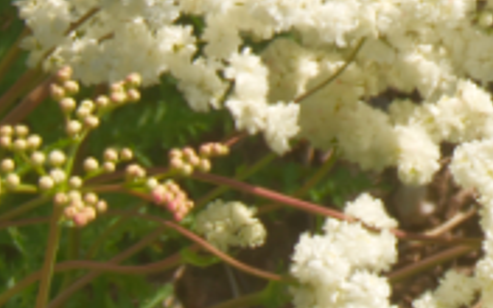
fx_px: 6987
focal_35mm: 520
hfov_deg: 4.0
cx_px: 916
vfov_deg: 2.5
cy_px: -459
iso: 100
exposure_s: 1/80
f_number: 16
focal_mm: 50
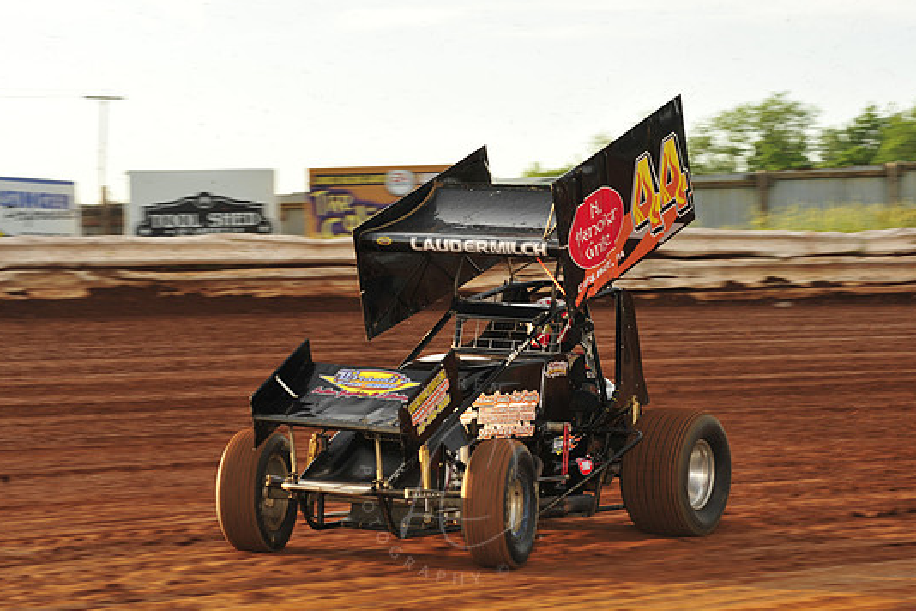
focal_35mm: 114
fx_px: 2900
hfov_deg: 17.9
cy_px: 323
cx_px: 461
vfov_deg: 12.0
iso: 400
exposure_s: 1/320
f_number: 8
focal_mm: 105
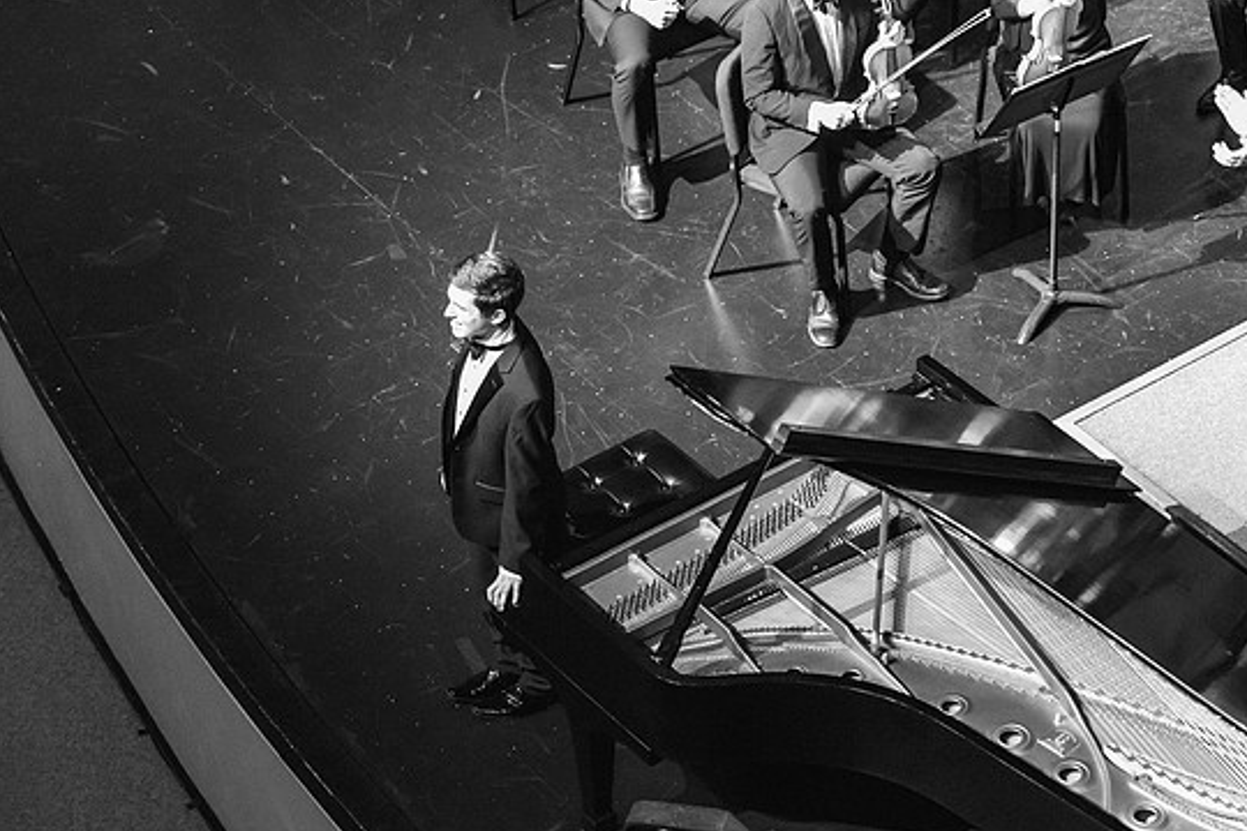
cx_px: 663
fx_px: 4537
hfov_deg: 15.6
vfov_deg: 10.5
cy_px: 417
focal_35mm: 131
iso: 28735
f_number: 4
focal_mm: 122
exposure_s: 1/250
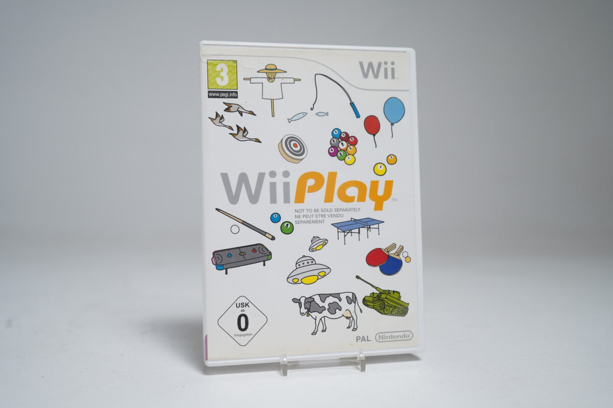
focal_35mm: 38
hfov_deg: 50.7
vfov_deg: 35.1
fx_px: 647
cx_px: 306
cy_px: 204
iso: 160
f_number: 4
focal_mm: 38
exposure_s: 1/25
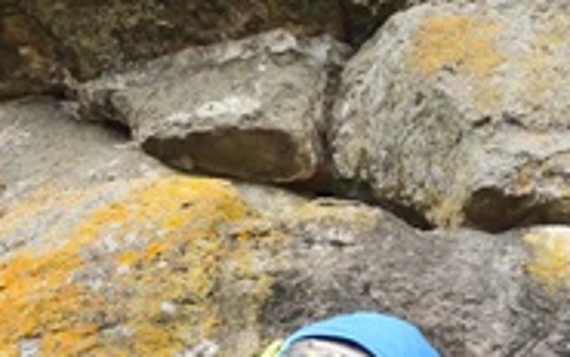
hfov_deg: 0.6
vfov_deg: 0.4
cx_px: 296
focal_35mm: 3665
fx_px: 56985
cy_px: 948
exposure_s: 1/160
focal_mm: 400
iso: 3200
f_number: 4.5
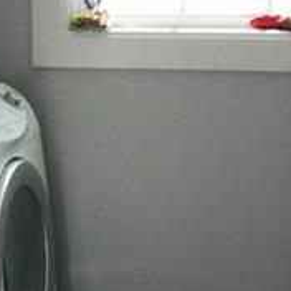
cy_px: 126
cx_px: 28
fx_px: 951
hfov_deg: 17.1
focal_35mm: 100
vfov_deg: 17.4
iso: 320
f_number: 3.4
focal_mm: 4.7
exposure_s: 1/250
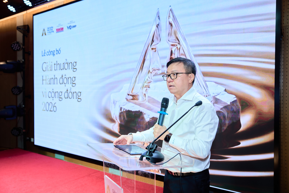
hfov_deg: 60.3
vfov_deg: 42.3
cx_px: 144
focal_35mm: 31
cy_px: 96
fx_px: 249
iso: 500
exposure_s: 1/160
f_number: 3.2
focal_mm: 31
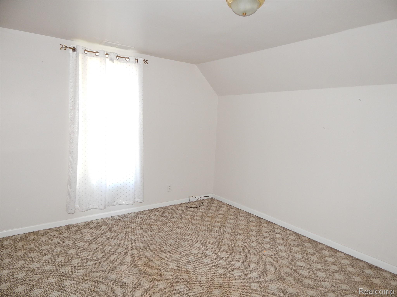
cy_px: 148
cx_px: 198
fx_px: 252
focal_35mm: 22
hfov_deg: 76.4
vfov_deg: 61.1
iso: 200
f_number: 3
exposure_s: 1/30
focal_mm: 4
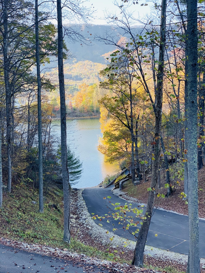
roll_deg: +1.7
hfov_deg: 28.0
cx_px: 102
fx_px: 411
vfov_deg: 36.8
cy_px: 136
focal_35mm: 52
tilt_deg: -6.7
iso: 32
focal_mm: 6
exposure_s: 1/122
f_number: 2
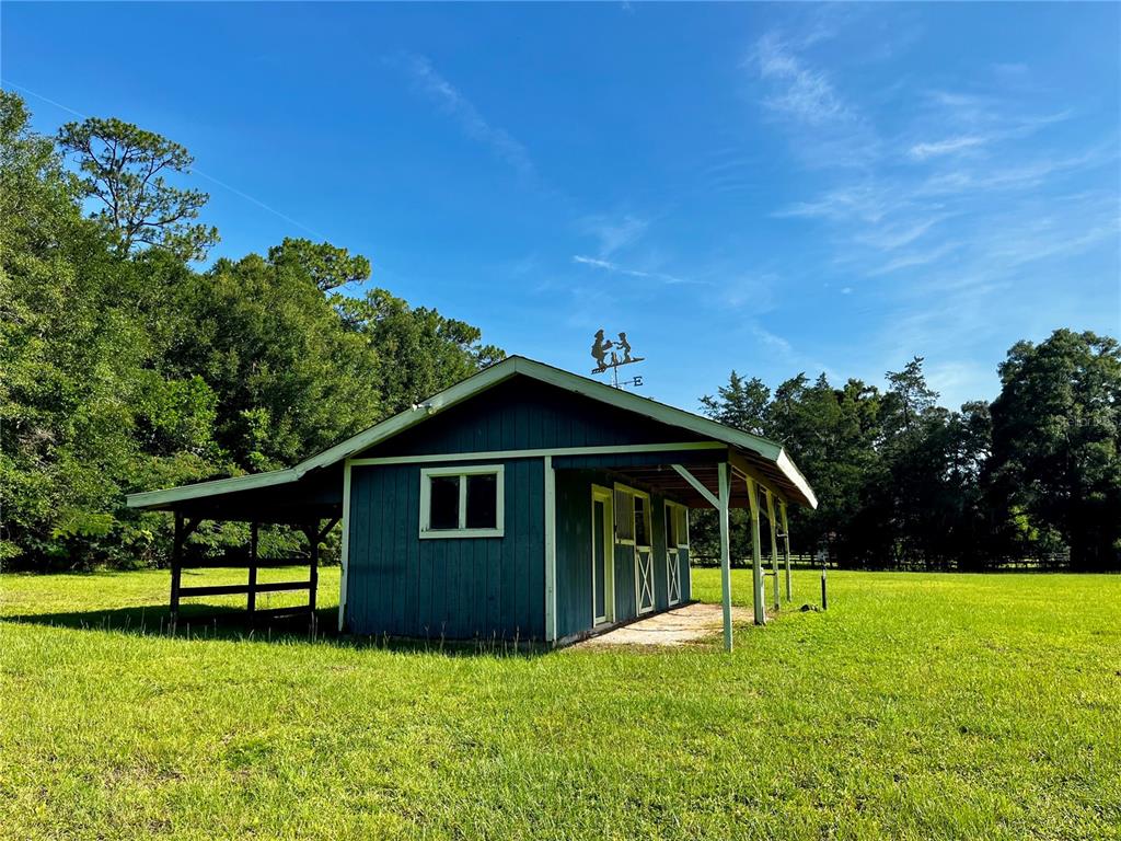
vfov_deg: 53.1
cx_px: 560
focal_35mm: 26
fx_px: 842
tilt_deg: +8.0
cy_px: 420
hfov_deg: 67.3
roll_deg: +0.5
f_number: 1.6
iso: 50
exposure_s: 1/2179
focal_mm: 5.1
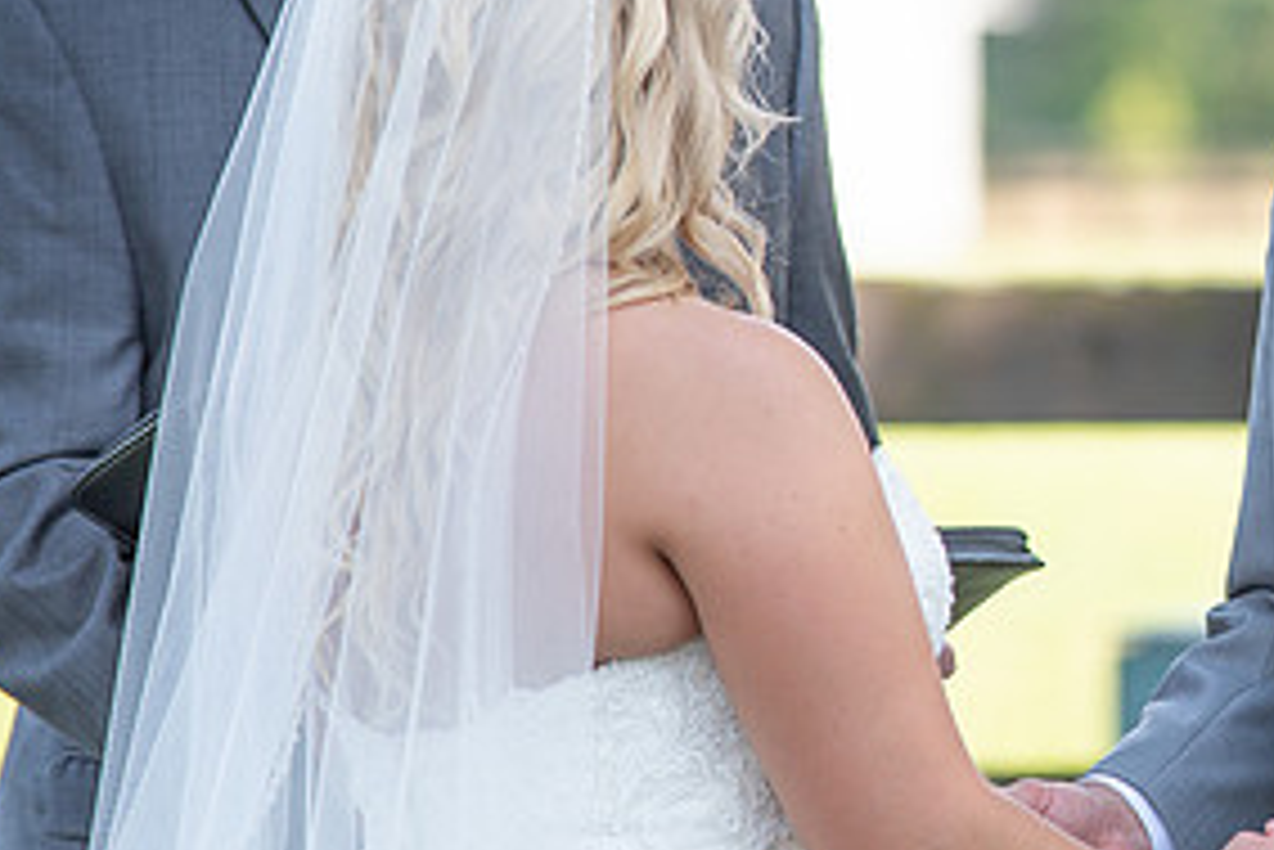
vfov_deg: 2.4
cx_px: 1605
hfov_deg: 3.5
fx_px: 20712
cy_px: 200
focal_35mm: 585
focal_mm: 200
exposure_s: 1/250
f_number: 4
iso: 100
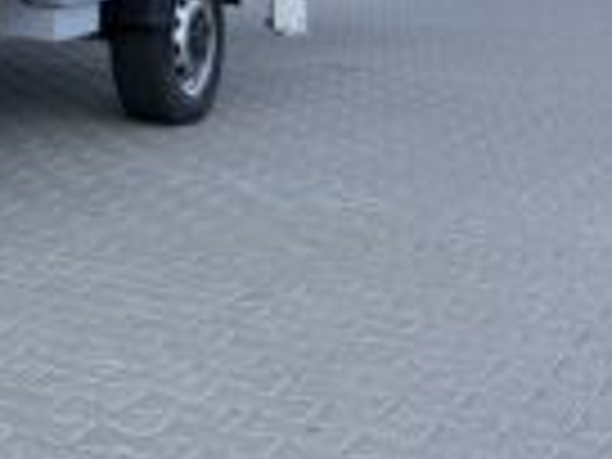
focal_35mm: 106
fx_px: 1874
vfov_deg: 13.1
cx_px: -468
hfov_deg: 15.9
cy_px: -248
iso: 100
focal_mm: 6.76
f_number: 1.78
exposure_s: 1/1493
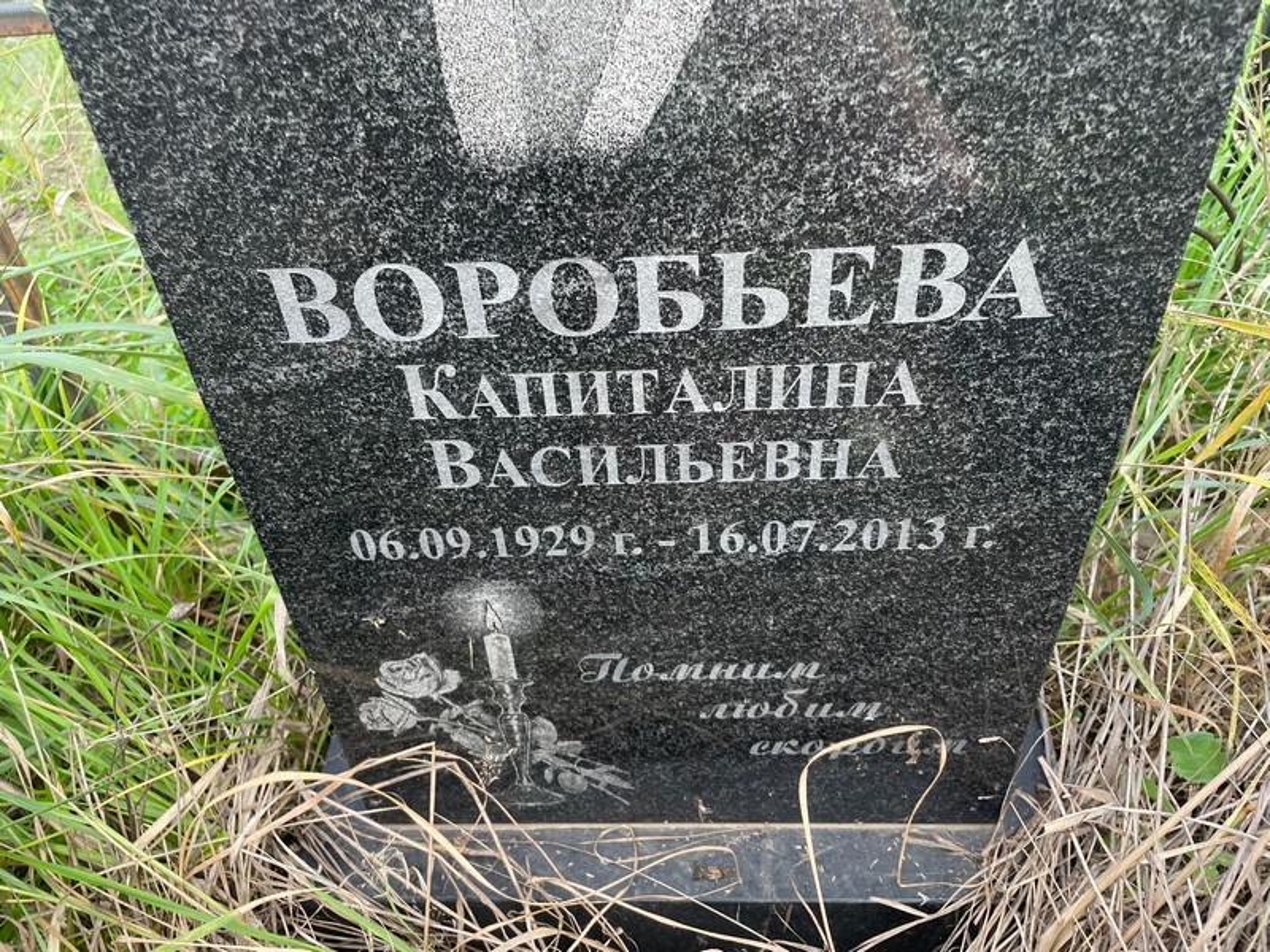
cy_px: 476
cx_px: 635
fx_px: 954
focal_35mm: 26
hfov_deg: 67.3
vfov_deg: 53.1
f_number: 1.6
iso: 32
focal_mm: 4.2
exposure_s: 1/121
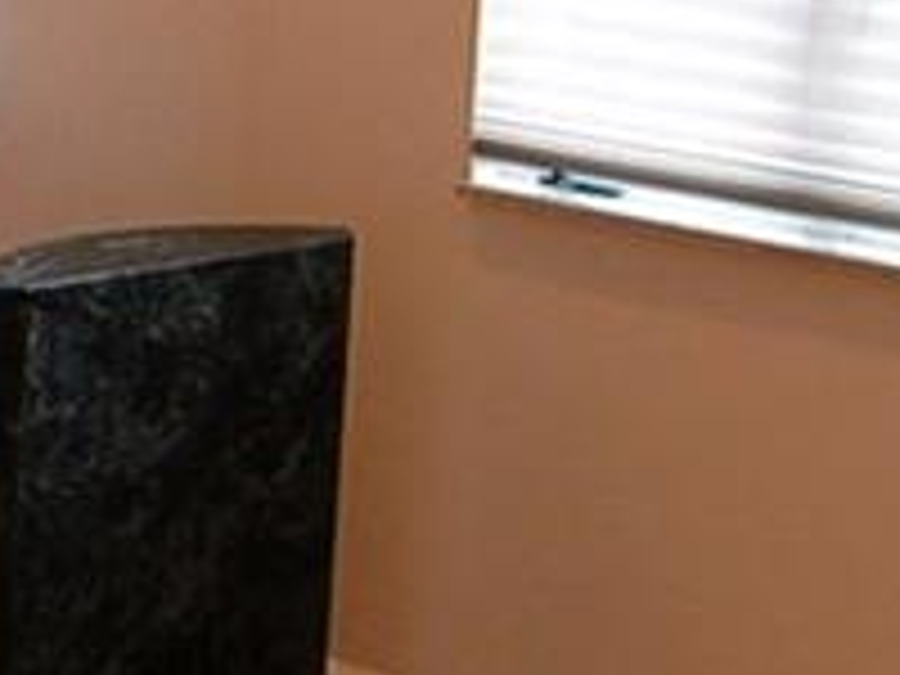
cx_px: -630
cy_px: -90
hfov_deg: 13.5
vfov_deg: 11.0
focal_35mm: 133
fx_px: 3458
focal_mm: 18
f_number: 5
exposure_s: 1/100
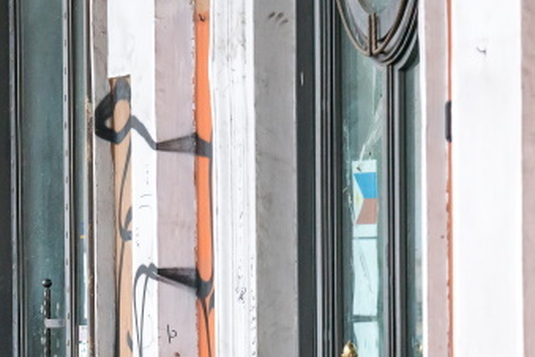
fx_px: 8084
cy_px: 635
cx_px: 41
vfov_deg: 2.5
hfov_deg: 3.8
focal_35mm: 544
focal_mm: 144
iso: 1250
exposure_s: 1/400
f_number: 5.6
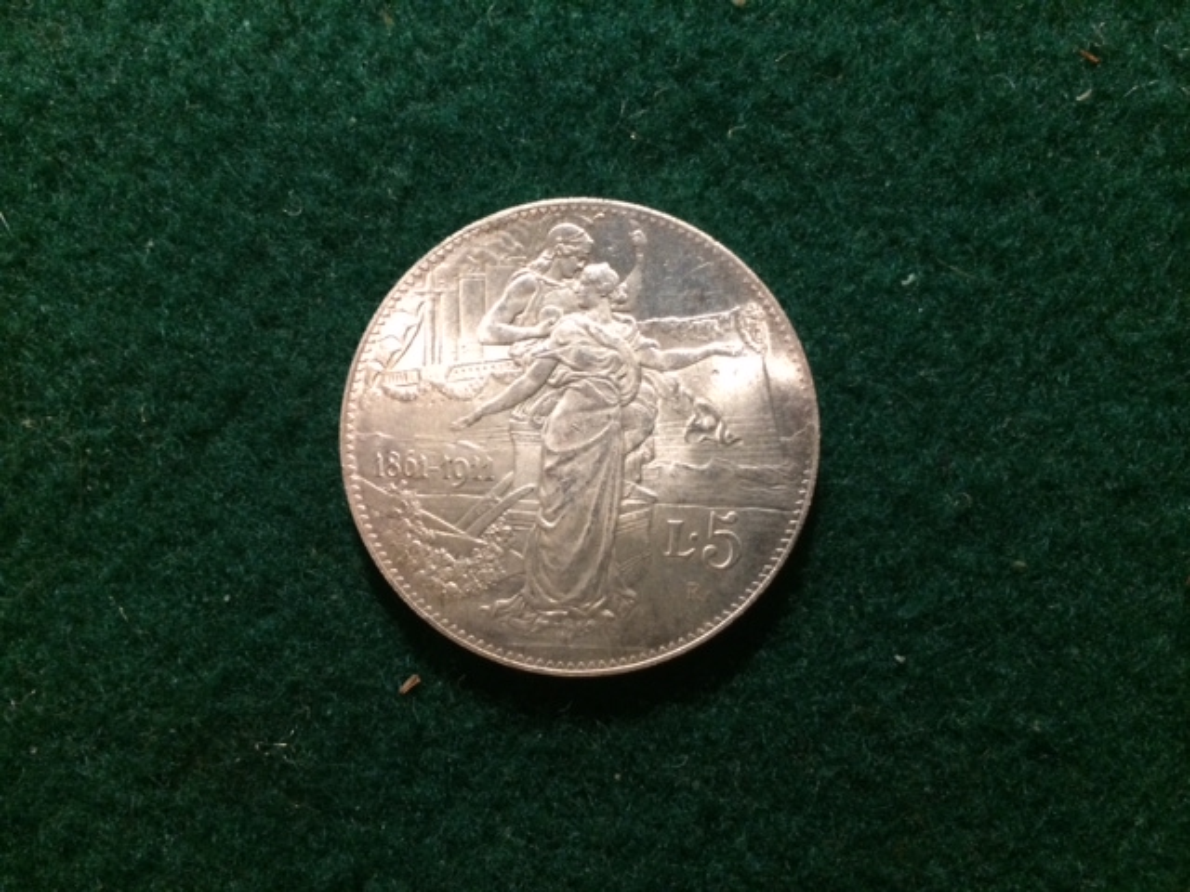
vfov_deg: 46.8
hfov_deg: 60.0
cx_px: 595
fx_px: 1031
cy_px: 446
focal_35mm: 30
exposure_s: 1/30
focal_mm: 4.12
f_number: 2.2
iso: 250
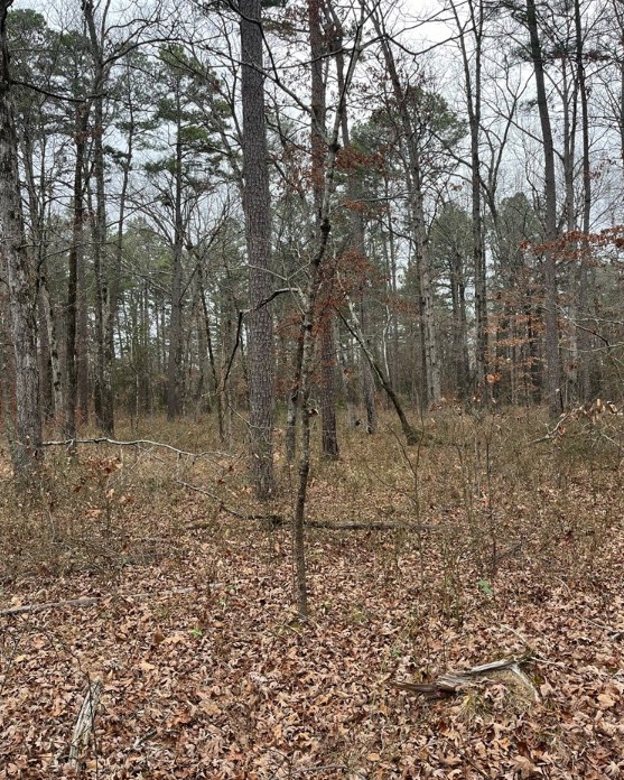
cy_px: 400
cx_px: 314
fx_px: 646
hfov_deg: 51.5
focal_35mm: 28
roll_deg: +1.9
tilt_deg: +2.1
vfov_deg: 62.2
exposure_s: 1/407
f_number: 1.6
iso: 50
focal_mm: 5.1
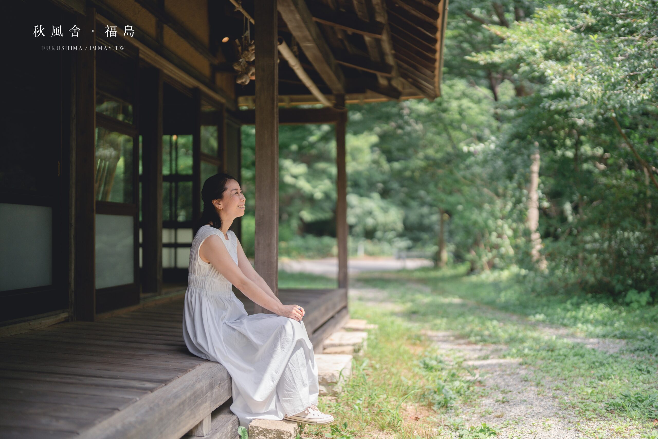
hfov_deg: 39.6
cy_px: 220
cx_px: 329
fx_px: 914
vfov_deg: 27.0
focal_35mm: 50
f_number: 1.2
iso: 160
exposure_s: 1/1600
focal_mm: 50
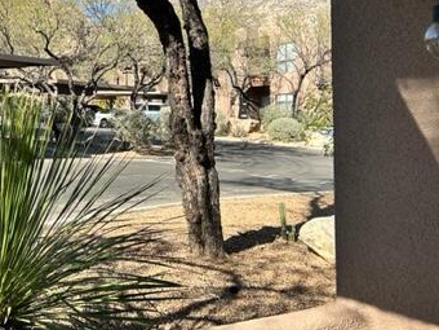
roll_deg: -0.5
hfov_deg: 37.7
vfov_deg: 29.4
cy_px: 98
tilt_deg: +4.4
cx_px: 98
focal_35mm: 49
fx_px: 621
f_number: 1.5
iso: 50
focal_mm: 5.7
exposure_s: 1/2123
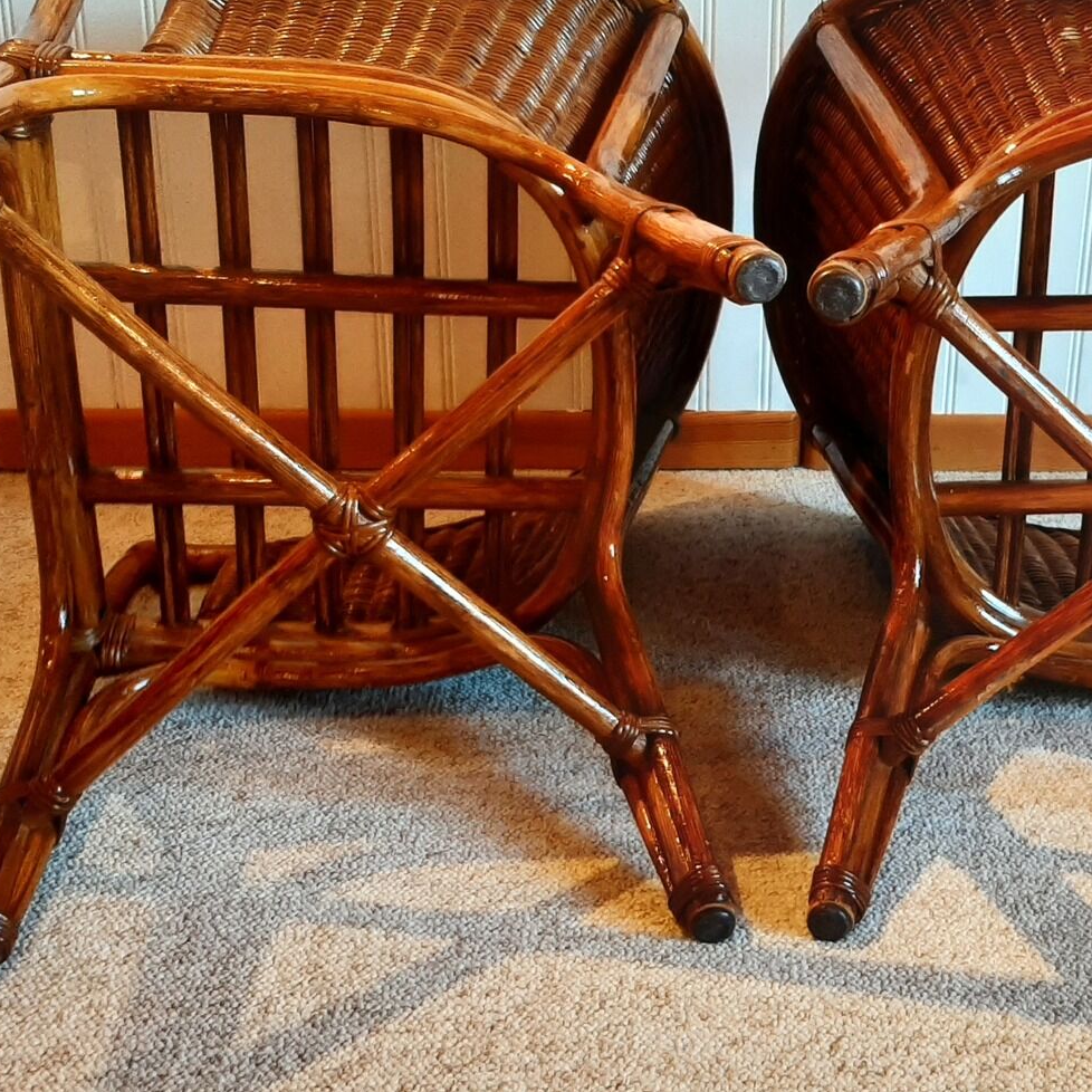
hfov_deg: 35.6
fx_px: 1677
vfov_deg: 36.0
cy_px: 496
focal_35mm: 47
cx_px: 763
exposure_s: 1/50
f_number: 1.7
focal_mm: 3.93
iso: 125
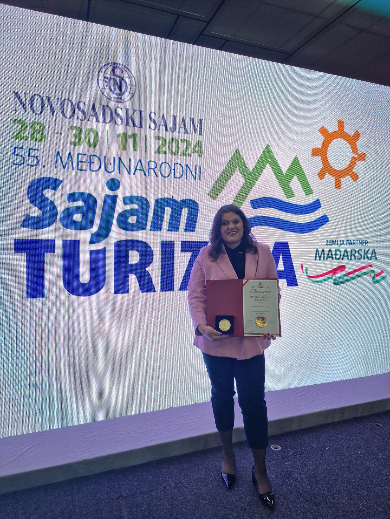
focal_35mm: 23
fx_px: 346
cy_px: 260
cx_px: 195
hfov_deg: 58.9
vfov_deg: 73.9
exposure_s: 1/50
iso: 50
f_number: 1.8
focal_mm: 6.4
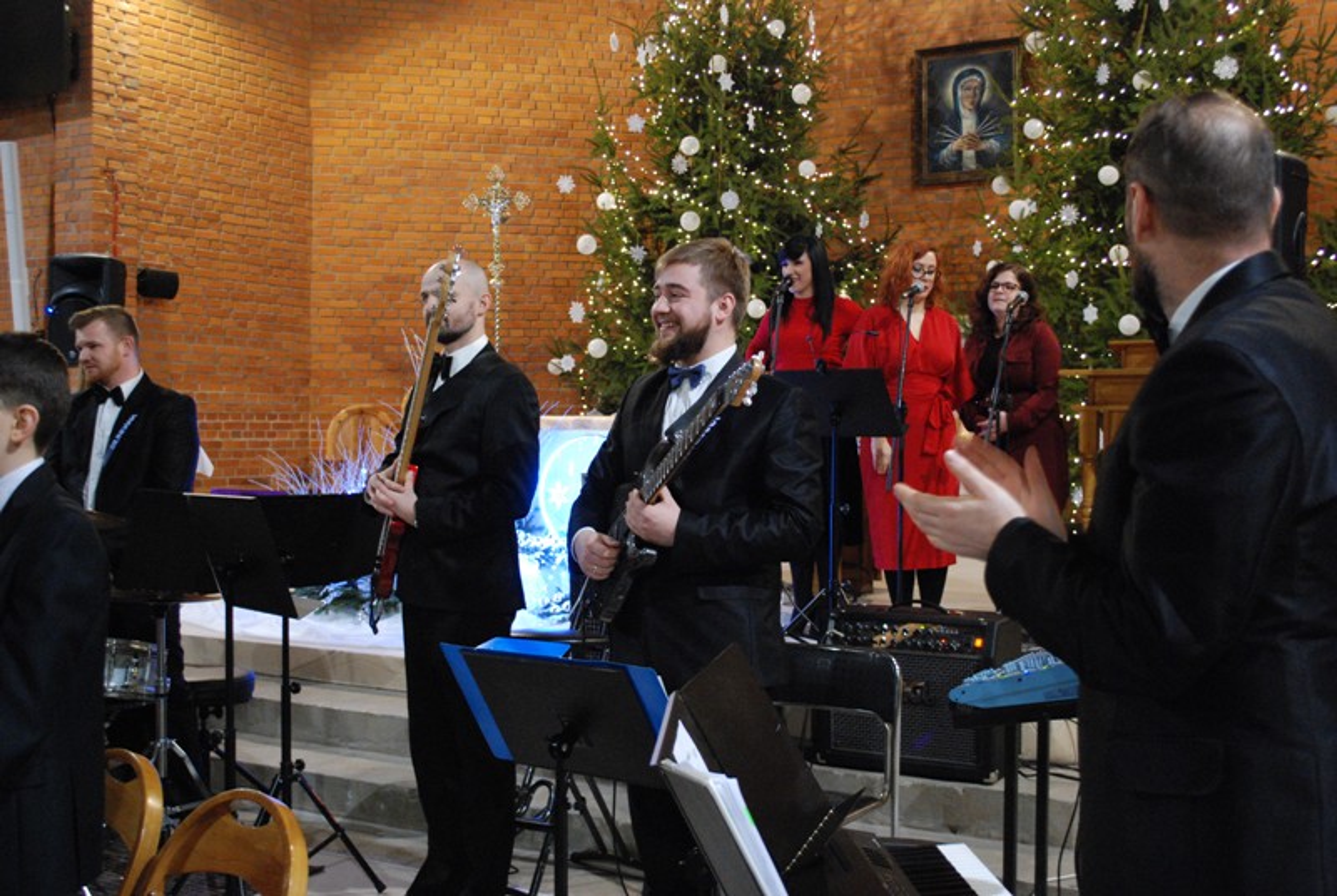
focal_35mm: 39
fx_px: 1451
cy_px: 448
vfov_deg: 34.3
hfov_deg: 49.5
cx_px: 668
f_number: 4.5
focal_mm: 26
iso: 1600
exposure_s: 1/15
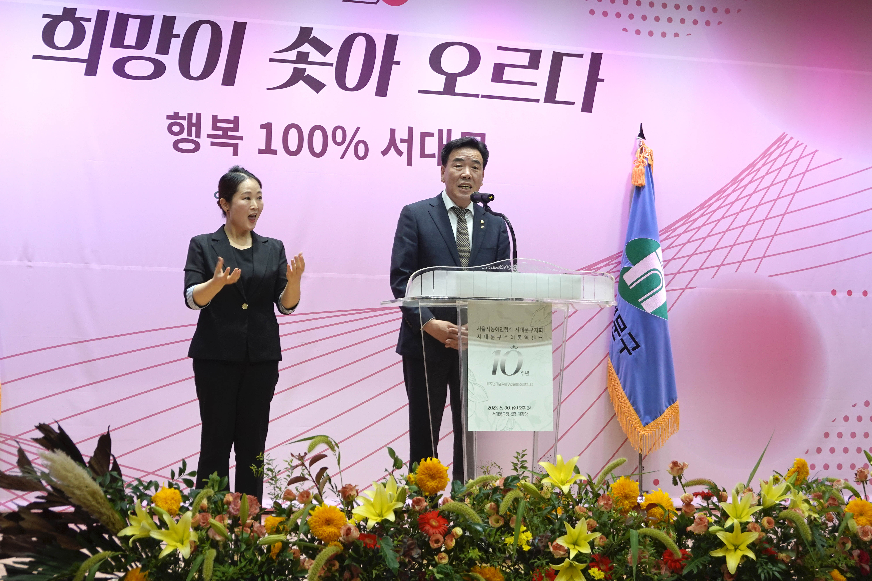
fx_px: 1744
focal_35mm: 72
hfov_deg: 28.1
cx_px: 436
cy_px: 290
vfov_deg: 18.9
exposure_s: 1/80
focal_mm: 26.37
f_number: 4
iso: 200
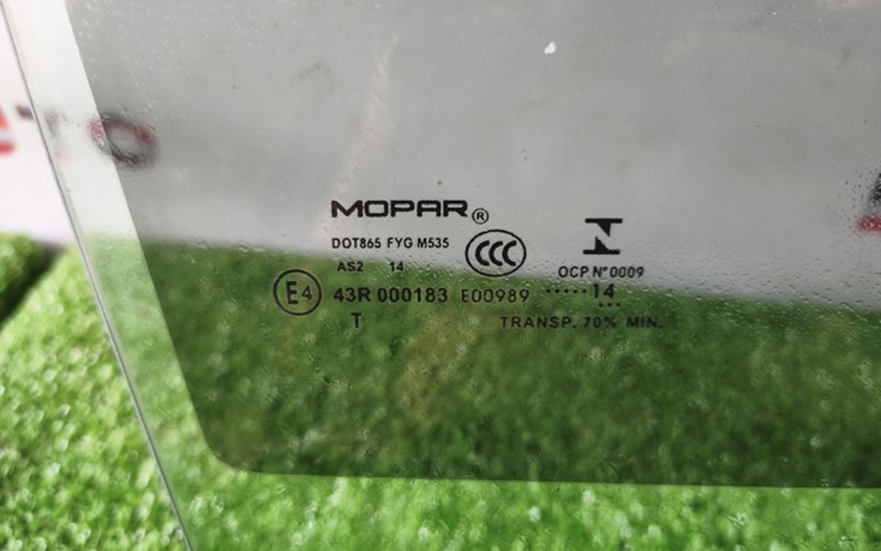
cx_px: 439
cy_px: 278
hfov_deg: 72.5
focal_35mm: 25
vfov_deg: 49.3
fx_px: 600
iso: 320
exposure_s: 1/65
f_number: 1.7
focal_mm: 5.35
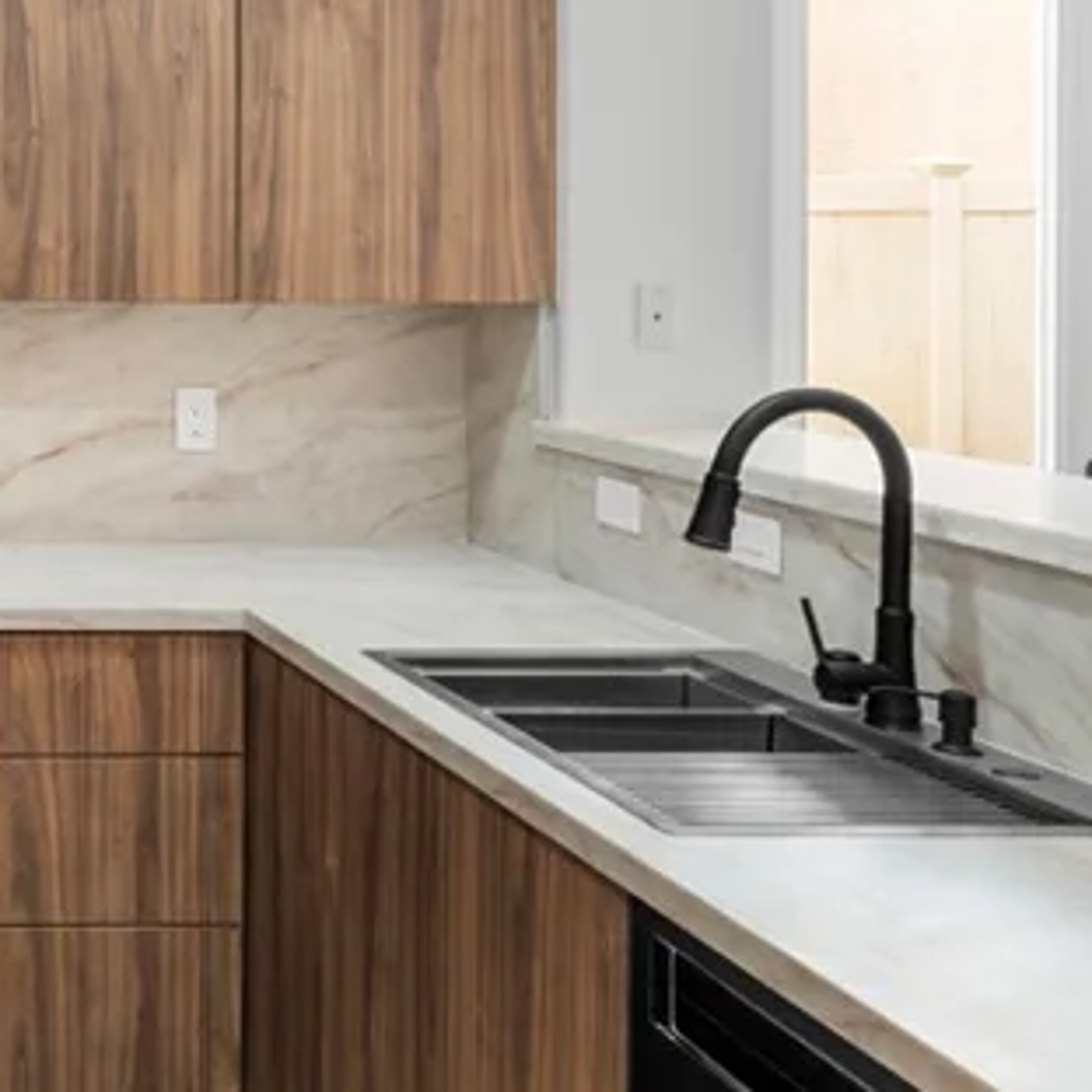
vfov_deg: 31.5
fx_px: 1892
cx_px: -318
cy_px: 243
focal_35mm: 53
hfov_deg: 27.2
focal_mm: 19
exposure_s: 1/5
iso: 400
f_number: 8
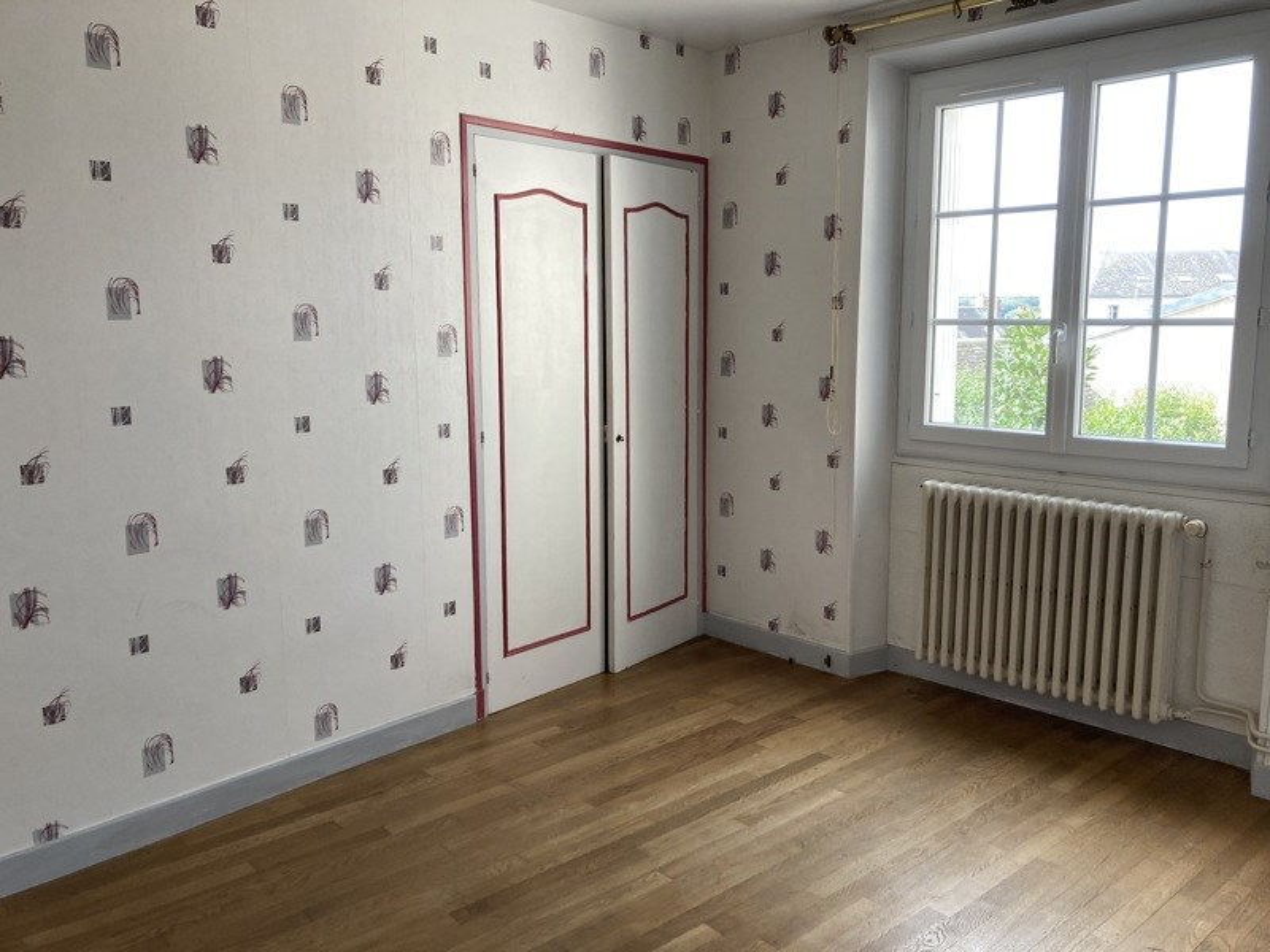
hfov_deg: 63.4
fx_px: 1027
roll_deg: -0.7
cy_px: 476
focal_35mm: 28
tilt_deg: -7.8
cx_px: 635
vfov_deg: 49.7
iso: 64
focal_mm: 3.99
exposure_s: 1/121
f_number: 1.8
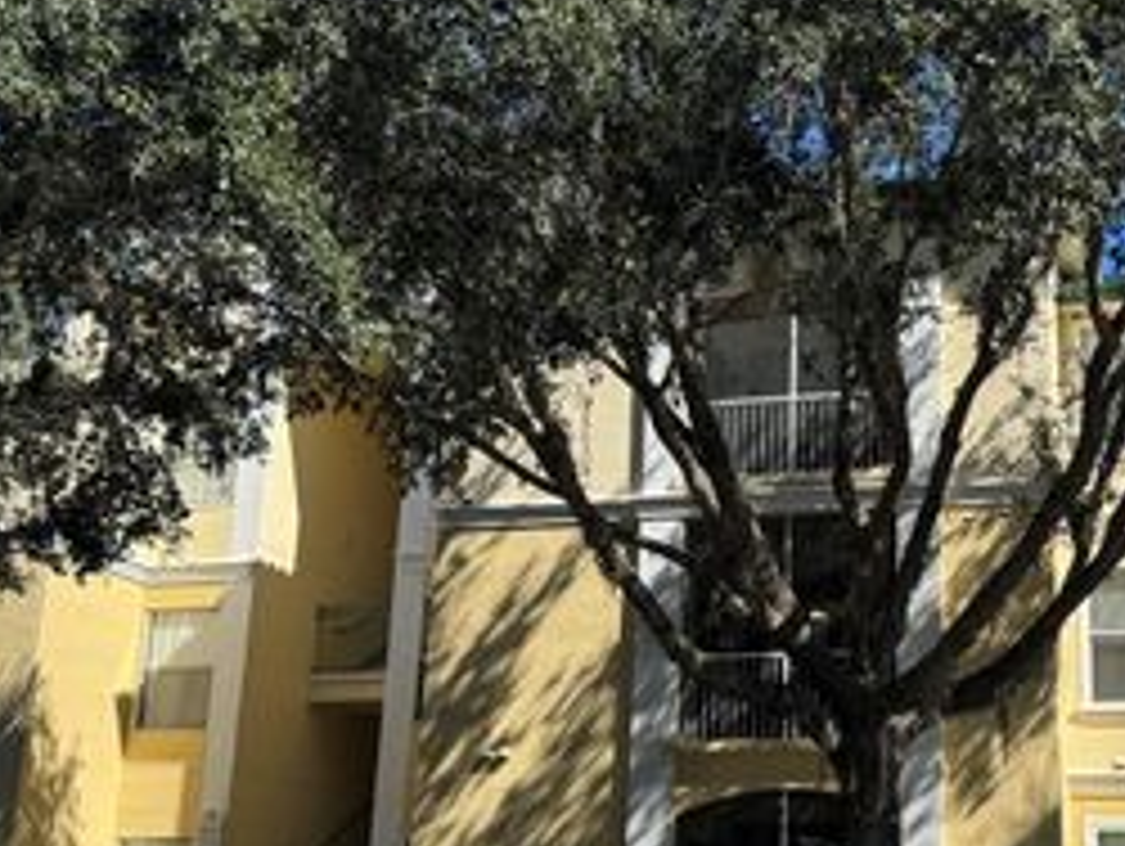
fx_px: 1561
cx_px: 860
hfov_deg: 38.5
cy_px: 556
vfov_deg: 30.1
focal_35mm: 48
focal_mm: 6.76
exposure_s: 1/2415
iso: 80
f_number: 1.78
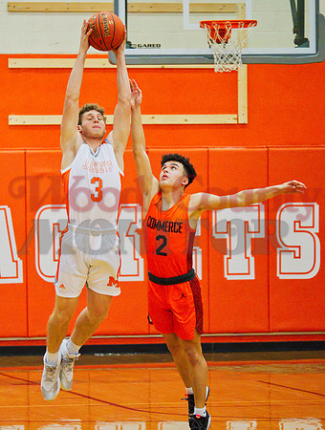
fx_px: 2492
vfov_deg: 9.9
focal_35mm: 200
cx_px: 162
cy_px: 215
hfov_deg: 7.5
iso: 8000
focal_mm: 100
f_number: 2.8
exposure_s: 1/500
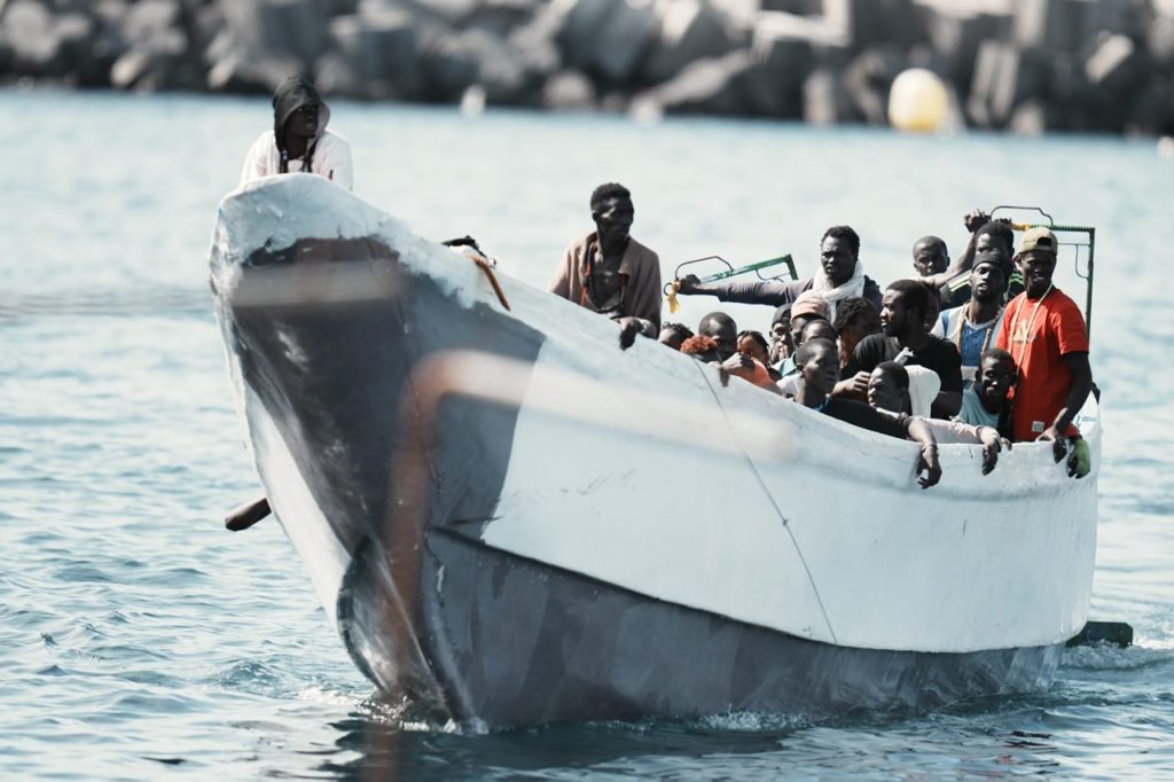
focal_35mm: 600
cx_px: 587
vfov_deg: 2.3
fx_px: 19559
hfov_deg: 3.4
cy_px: 391
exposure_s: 1/4000
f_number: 2.8
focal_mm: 400
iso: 400
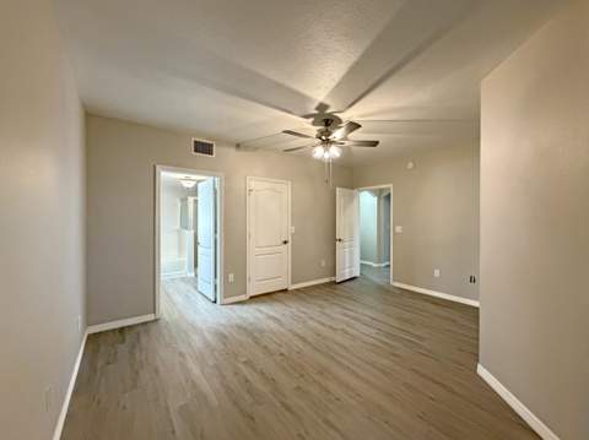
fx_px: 238
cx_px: 294
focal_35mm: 14
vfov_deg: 85.6
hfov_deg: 102.1
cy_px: 220
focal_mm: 2.22
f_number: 2.2
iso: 1000
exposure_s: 1/60
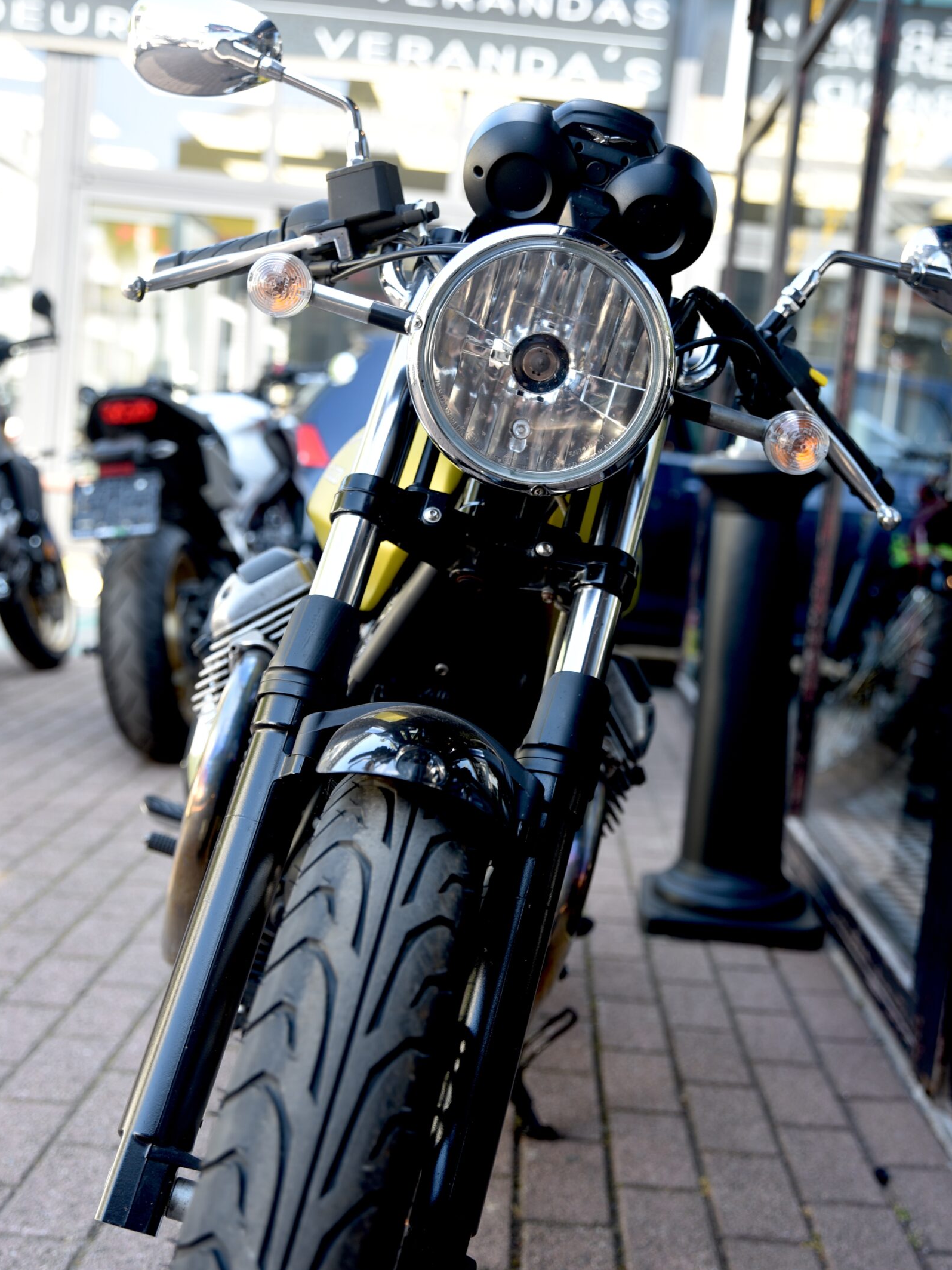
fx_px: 1614
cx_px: 497
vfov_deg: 42.9
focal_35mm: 44
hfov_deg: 32.9
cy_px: 637
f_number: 3.2
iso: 100
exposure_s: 1/60
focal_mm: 38
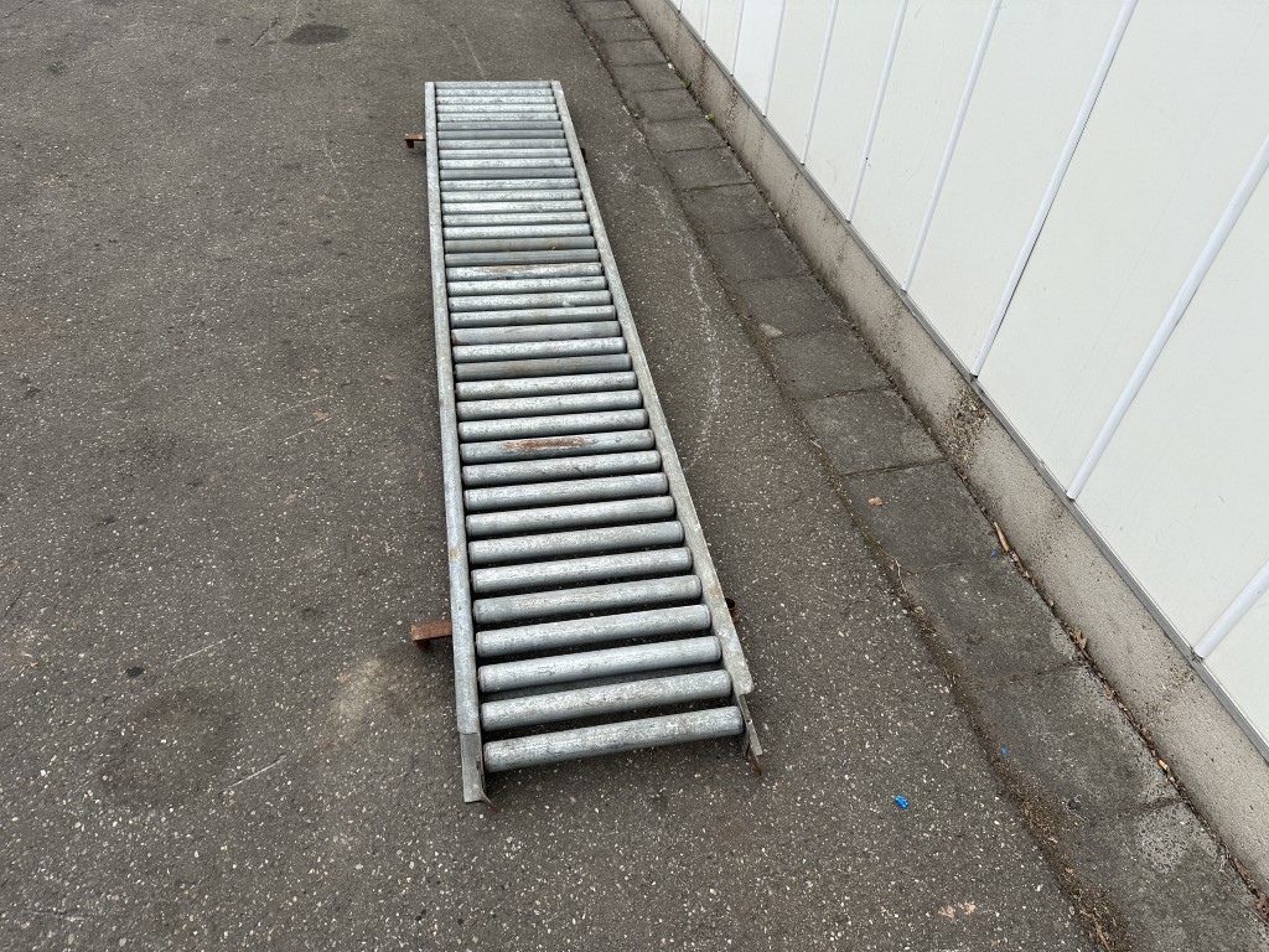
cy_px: 476
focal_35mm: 24
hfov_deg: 71.6
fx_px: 880
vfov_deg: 56.8
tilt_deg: -42.4
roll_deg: -4.0
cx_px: 634
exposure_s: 1/1393
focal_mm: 6.86
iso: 80
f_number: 1.78
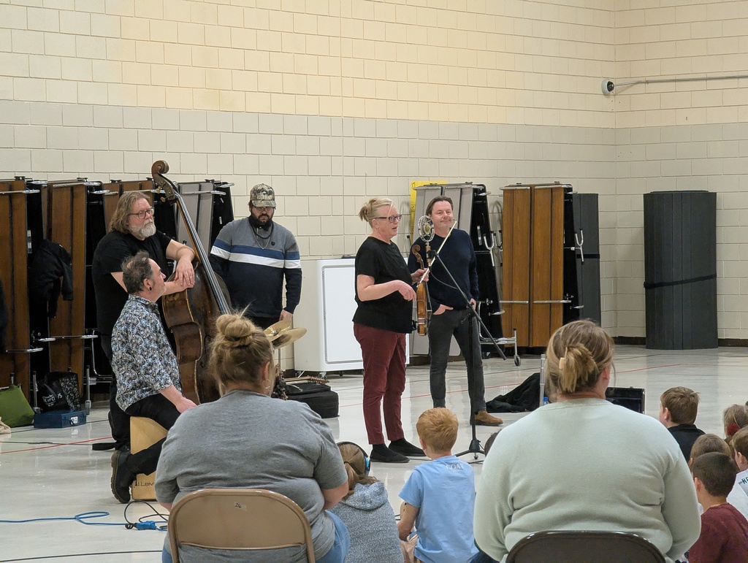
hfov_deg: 17.9
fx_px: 2380
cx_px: 374
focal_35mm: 110
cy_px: 282
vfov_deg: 13.5
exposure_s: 1/120
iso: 992
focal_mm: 17.91
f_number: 2.8
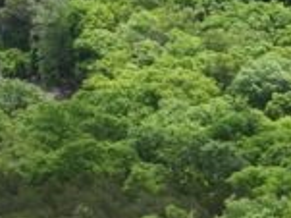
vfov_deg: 8.7
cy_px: 418
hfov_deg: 9.3
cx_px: 912
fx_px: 1369
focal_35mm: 163
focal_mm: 12.29
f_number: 2.8
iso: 140
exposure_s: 1/2000
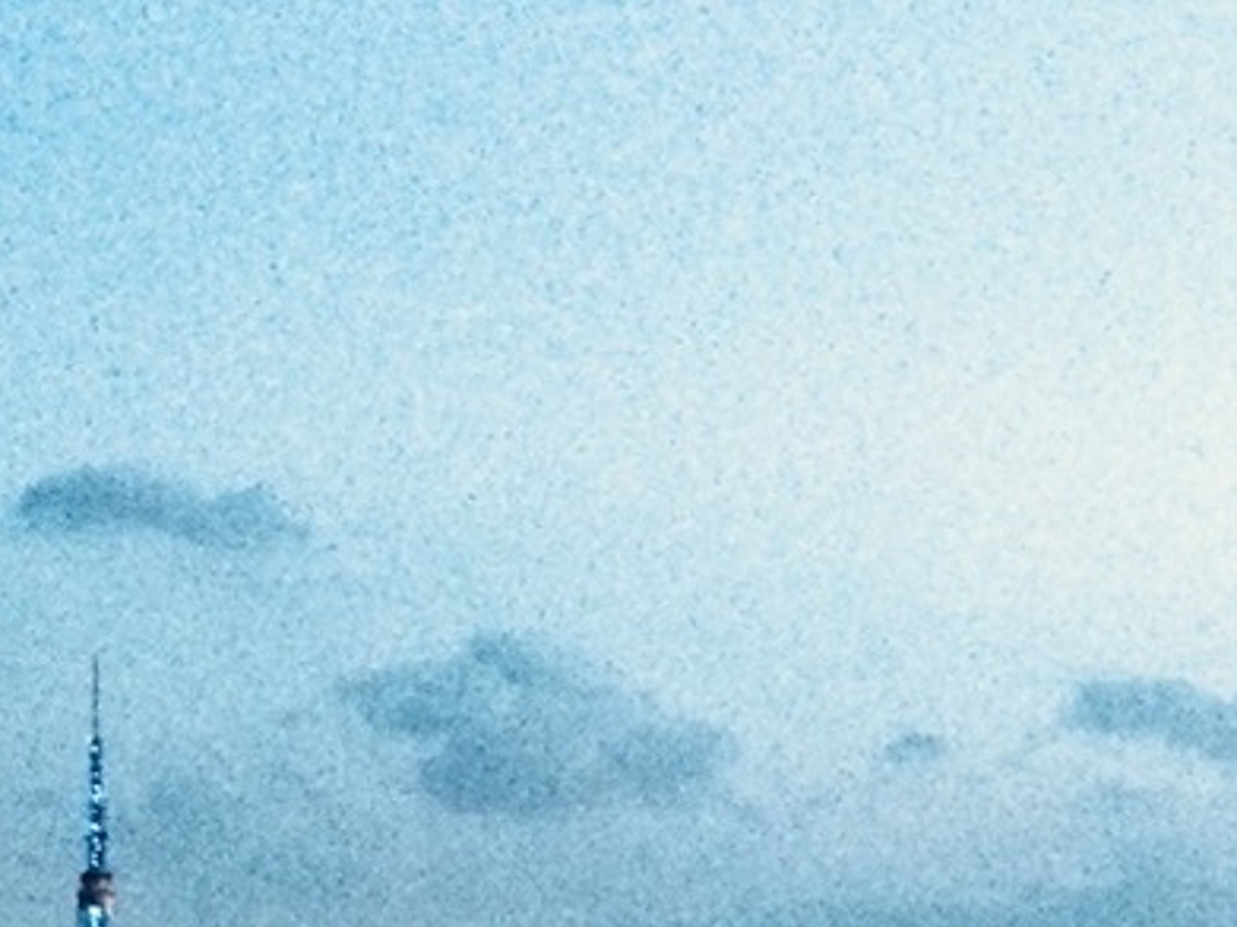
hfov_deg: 15.5
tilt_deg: -0.3
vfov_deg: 11.3
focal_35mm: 127
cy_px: 1288
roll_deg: -0.7
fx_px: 4537
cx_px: 519
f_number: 2.4
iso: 200
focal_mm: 3.3
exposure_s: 1/17
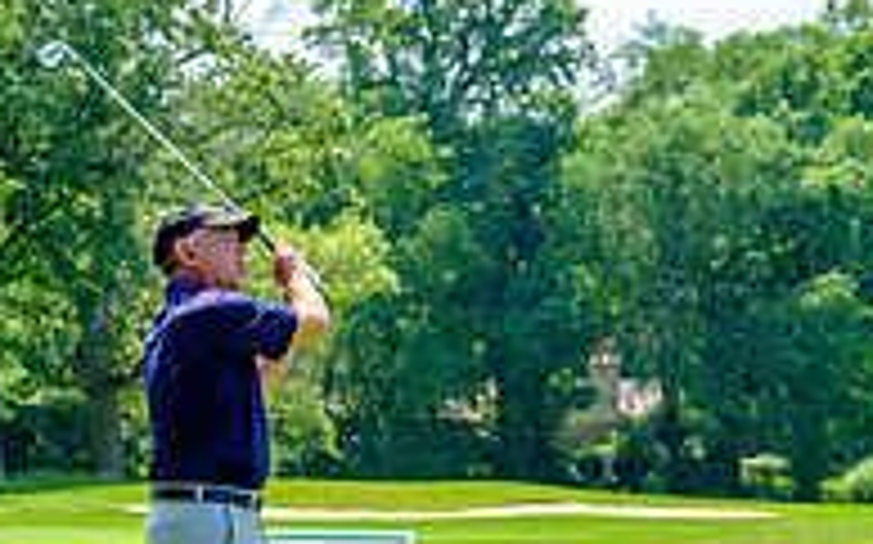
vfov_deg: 8.6
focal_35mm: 151
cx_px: 243
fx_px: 3591
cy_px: 481
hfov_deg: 13.8
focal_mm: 42.5
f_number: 5.6
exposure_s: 1/250
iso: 200
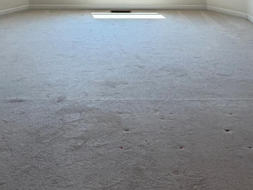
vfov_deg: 23.1
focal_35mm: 56
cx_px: 122
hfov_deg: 34.3
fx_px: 409
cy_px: -58
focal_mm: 2.22
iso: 64
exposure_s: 1/120
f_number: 2.2
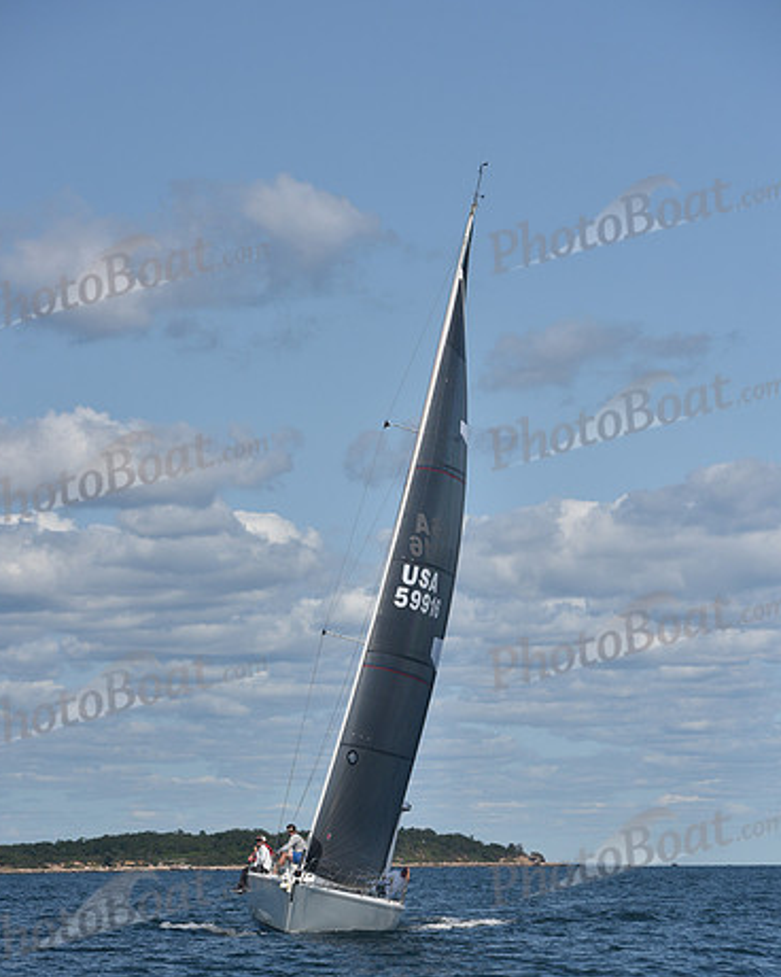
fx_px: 4276
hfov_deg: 10.4
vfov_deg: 13.0
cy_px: 556
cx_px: 379
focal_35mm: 148
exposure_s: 1/1250
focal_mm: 125
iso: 250
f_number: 6.3
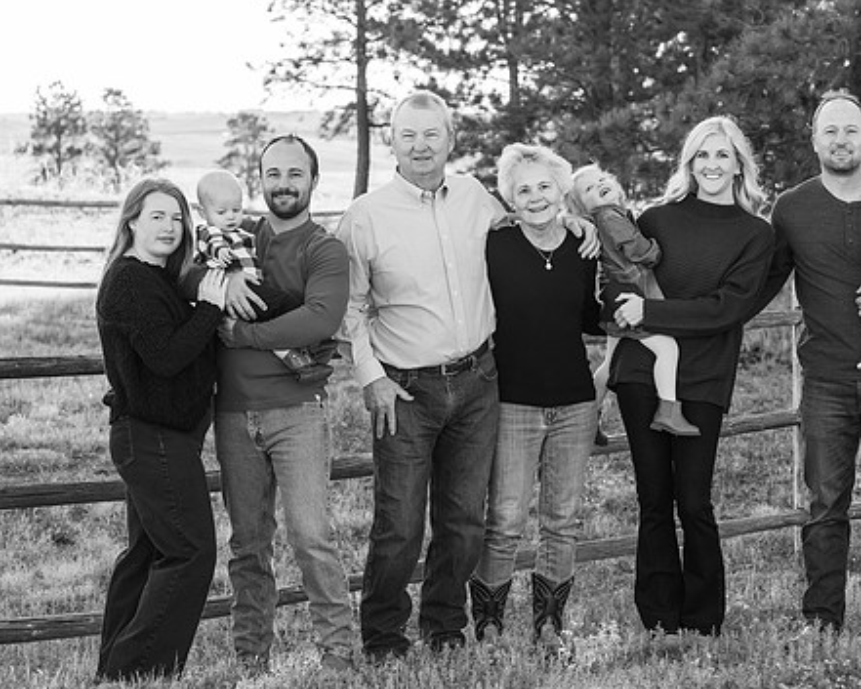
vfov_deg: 12.2
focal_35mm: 126
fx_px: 3211
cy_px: 339
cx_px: 502
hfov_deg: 15.3
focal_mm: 102
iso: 1000
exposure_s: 1/320
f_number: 7.1
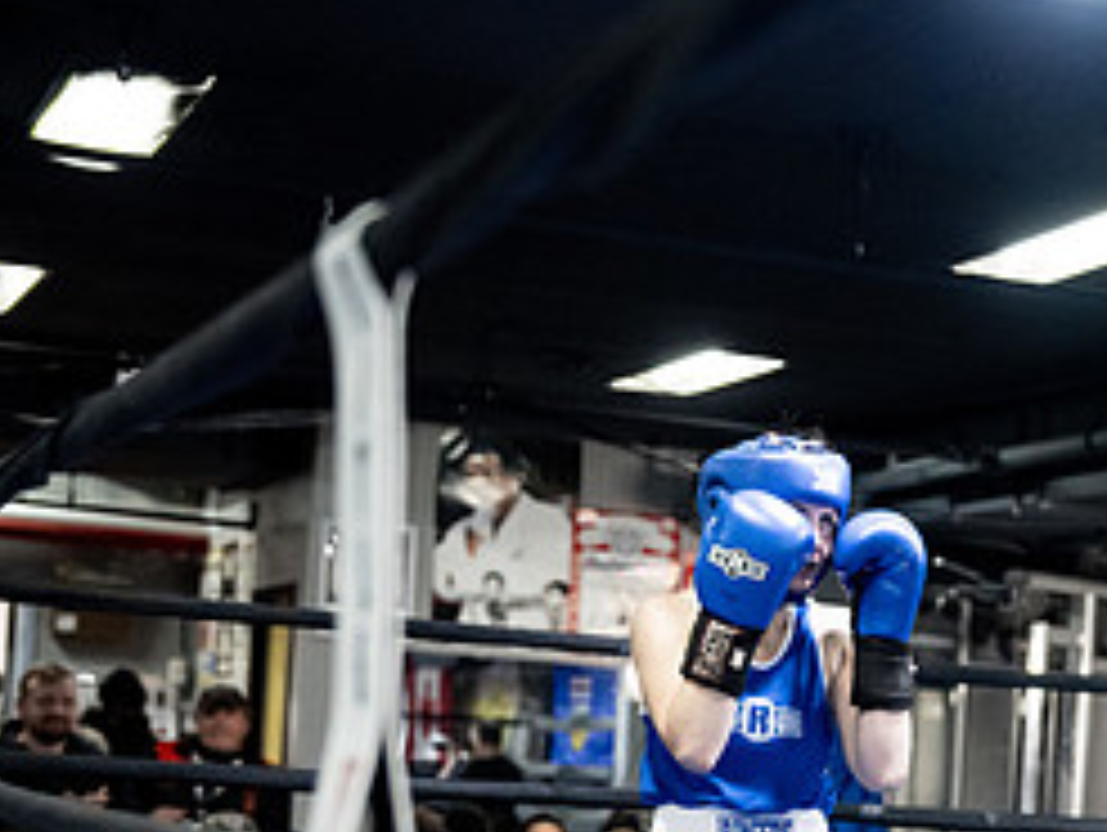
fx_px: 3265
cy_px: 735
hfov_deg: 18.6
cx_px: 1197
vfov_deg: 14.4
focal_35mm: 102
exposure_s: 1/1000
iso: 8000
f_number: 2.8
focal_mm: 45
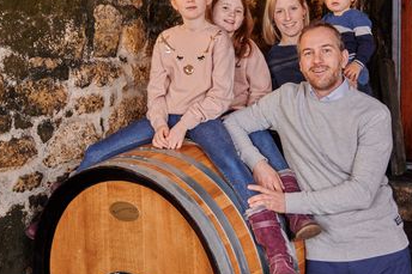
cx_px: 226
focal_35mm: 48
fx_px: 549
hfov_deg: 41.1
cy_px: 103
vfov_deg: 28.0
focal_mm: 33
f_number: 4
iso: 800
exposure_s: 1/125
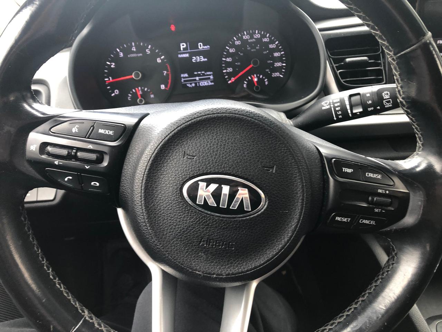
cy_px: 166
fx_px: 358
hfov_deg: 63.4
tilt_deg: -27.5
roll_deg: +0.6
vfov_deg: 49.7
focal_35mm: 28
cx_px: 221
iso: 40
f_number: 1.8
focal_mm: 3.99
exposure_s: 1/24
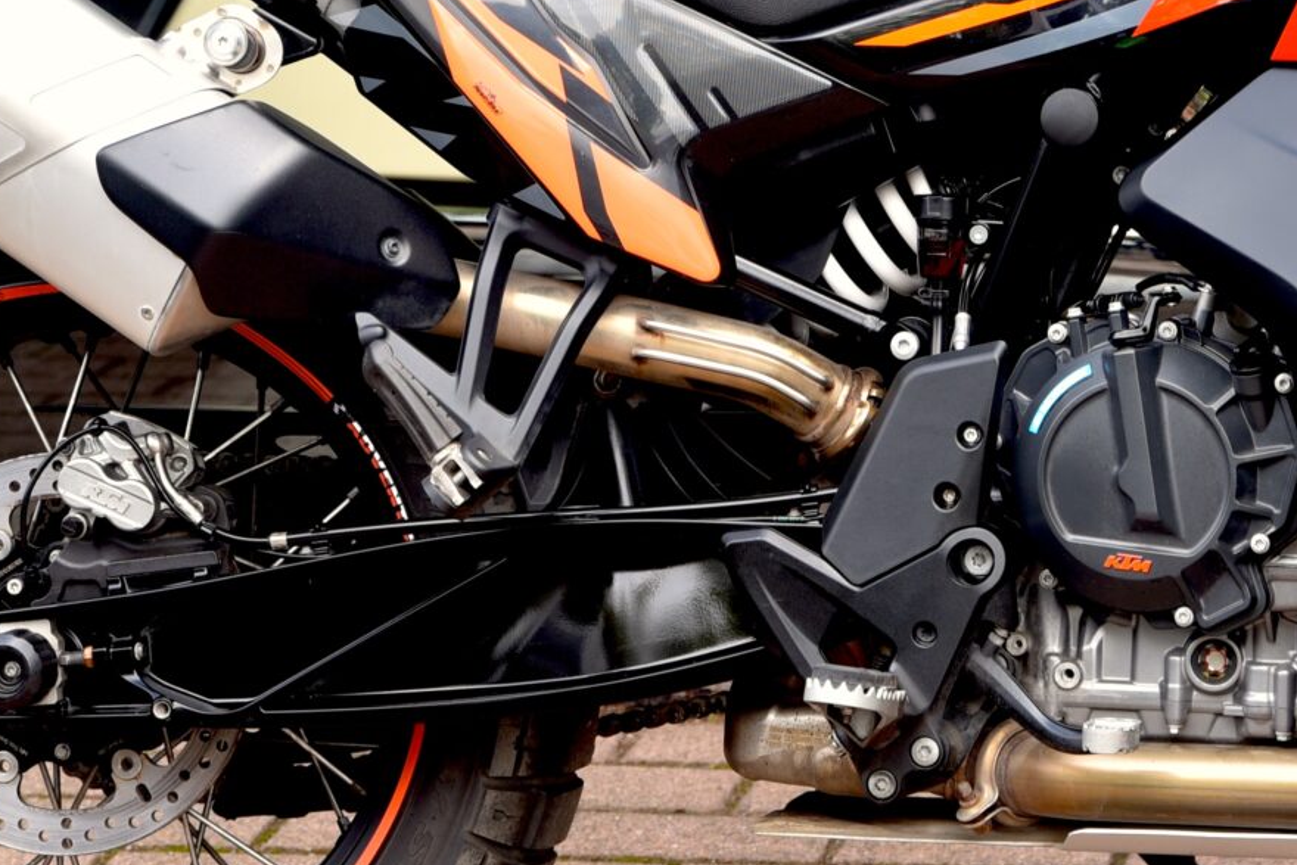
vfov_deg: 8.4
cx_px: 1204
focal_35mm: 163
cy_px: 57
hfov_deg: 12.5
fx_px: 5873
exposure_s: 1/80
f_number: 4.5
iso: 100
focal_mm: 56
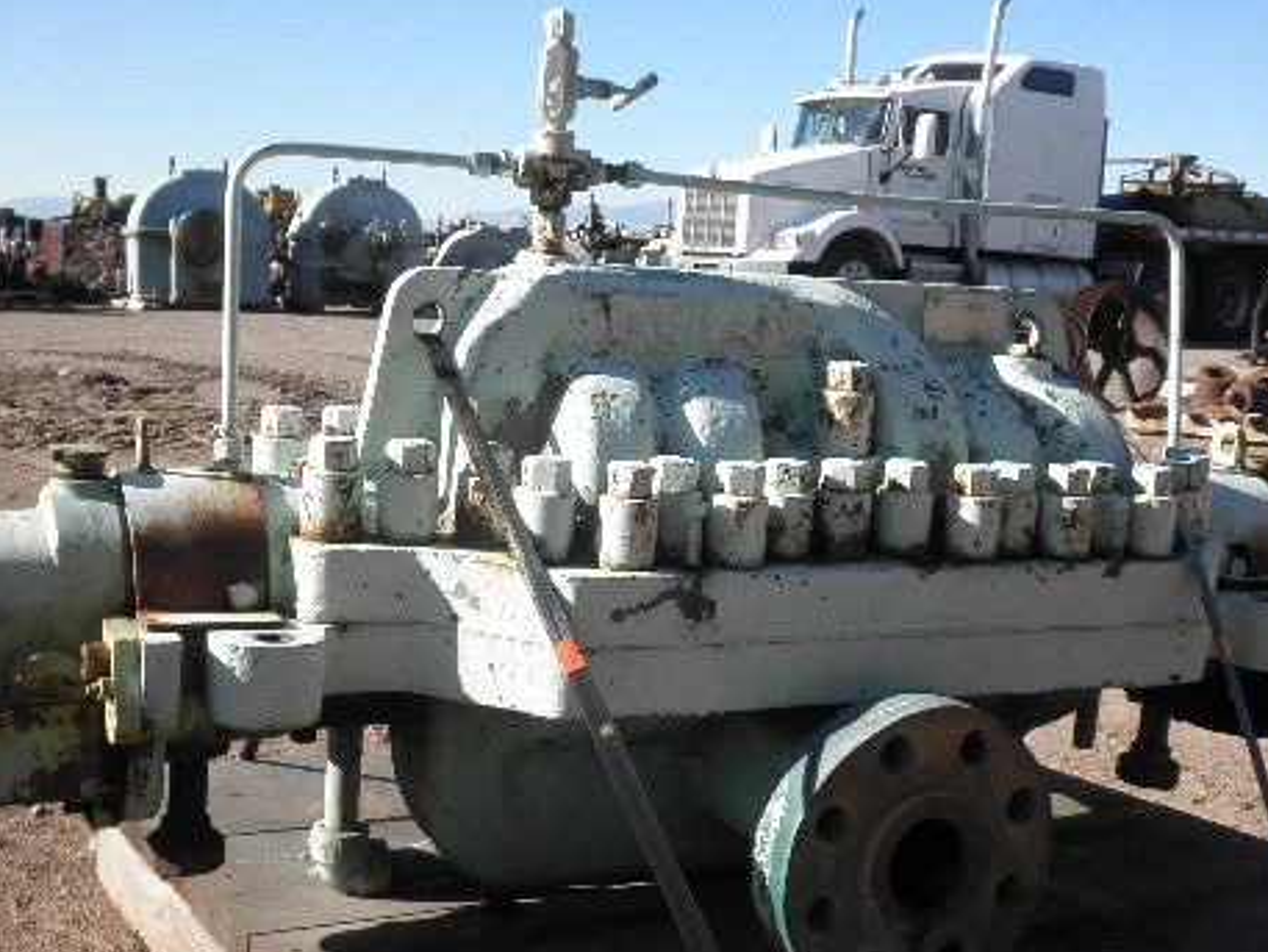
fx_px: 1795
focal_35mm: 49
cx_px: 591
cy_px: 464
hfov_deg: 38.9
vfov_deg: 29.7
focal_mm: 6.1
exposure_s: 1/80
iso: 64
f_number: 9.1
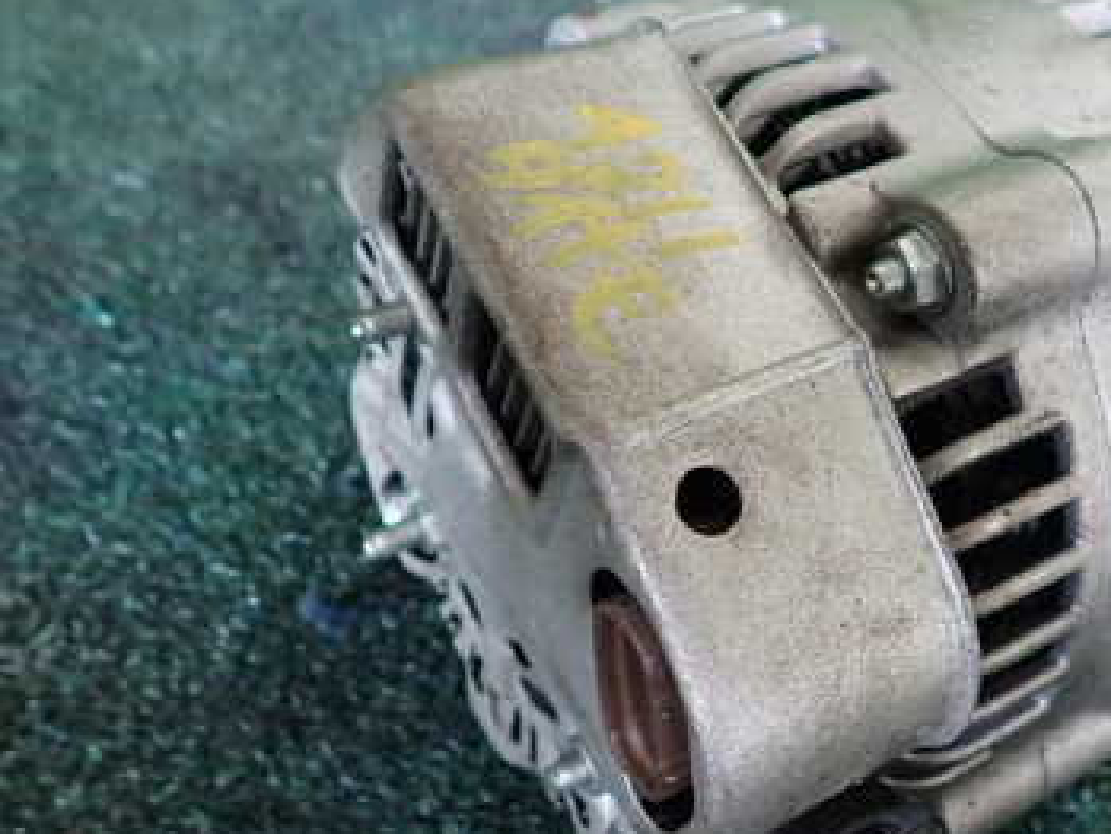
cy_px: 372
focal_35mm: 43
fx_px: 1381
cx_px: 853
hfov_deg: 42.3
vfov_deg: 33.6
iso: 200
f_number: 2
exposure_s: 1/50
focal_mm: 4.5
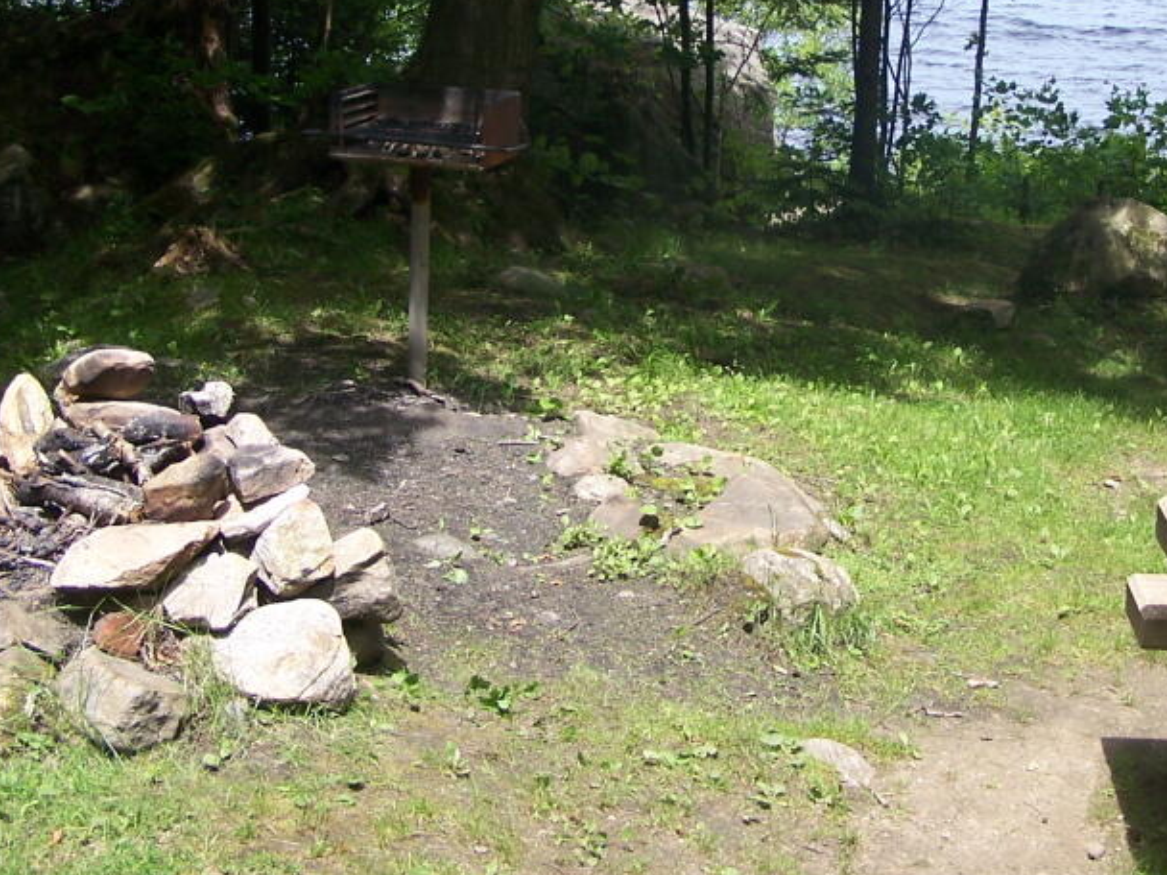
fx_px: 2158
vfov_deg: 22.7
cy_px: 205
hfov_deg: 30.1
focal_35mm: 64
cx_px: 747
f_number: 2.8
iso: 80
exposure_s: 1/400
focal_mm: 6.3
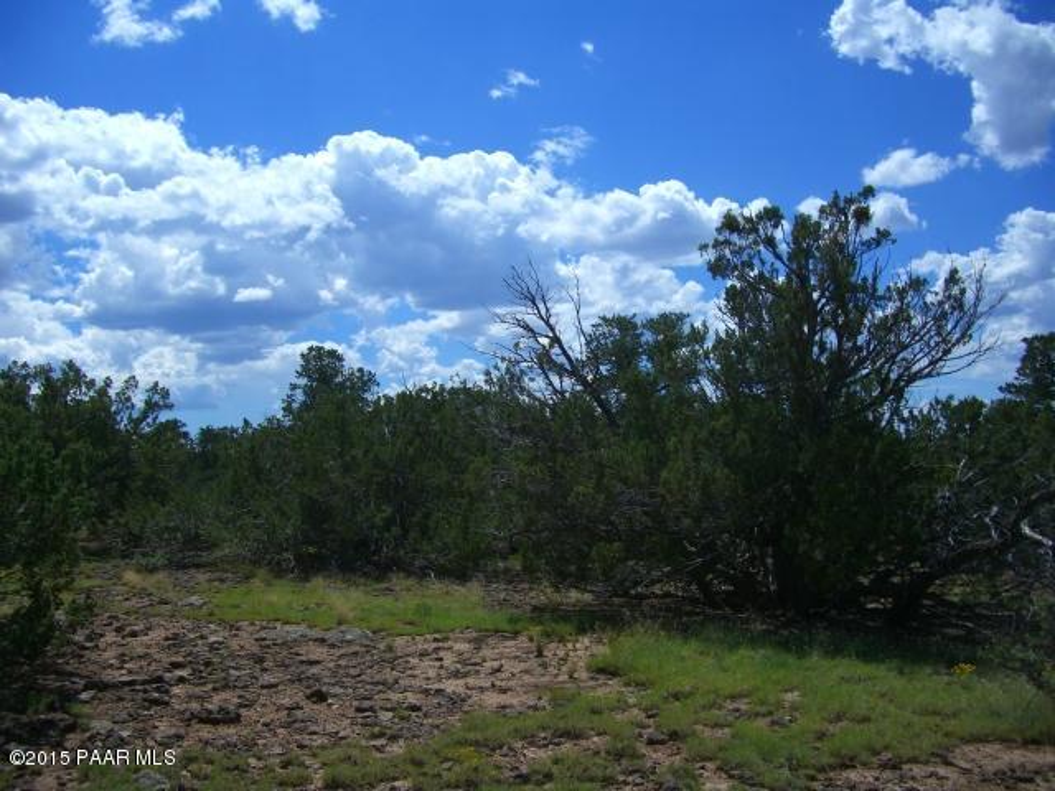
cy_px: 396
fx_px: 1158
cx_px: 528
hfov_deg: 49.0
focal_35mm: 38
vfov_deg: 37.7
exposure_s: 1/640
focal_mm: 7.9
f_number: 5.6
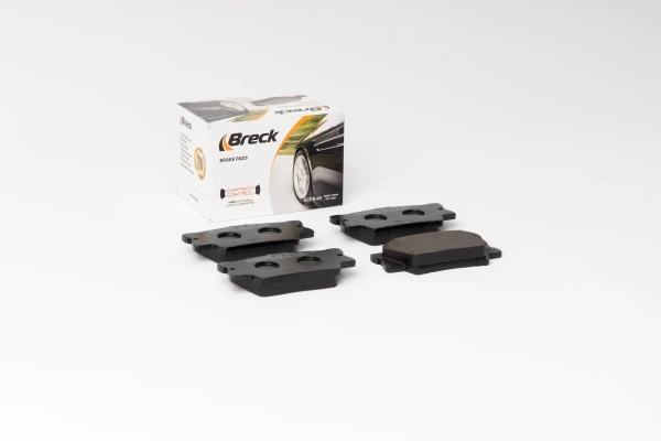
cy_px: 220
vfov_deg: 15.2
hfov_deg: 22.6
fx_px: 1652
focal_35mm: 90
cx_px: 330
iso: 100
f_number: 13
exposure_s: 1/200
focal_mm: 60
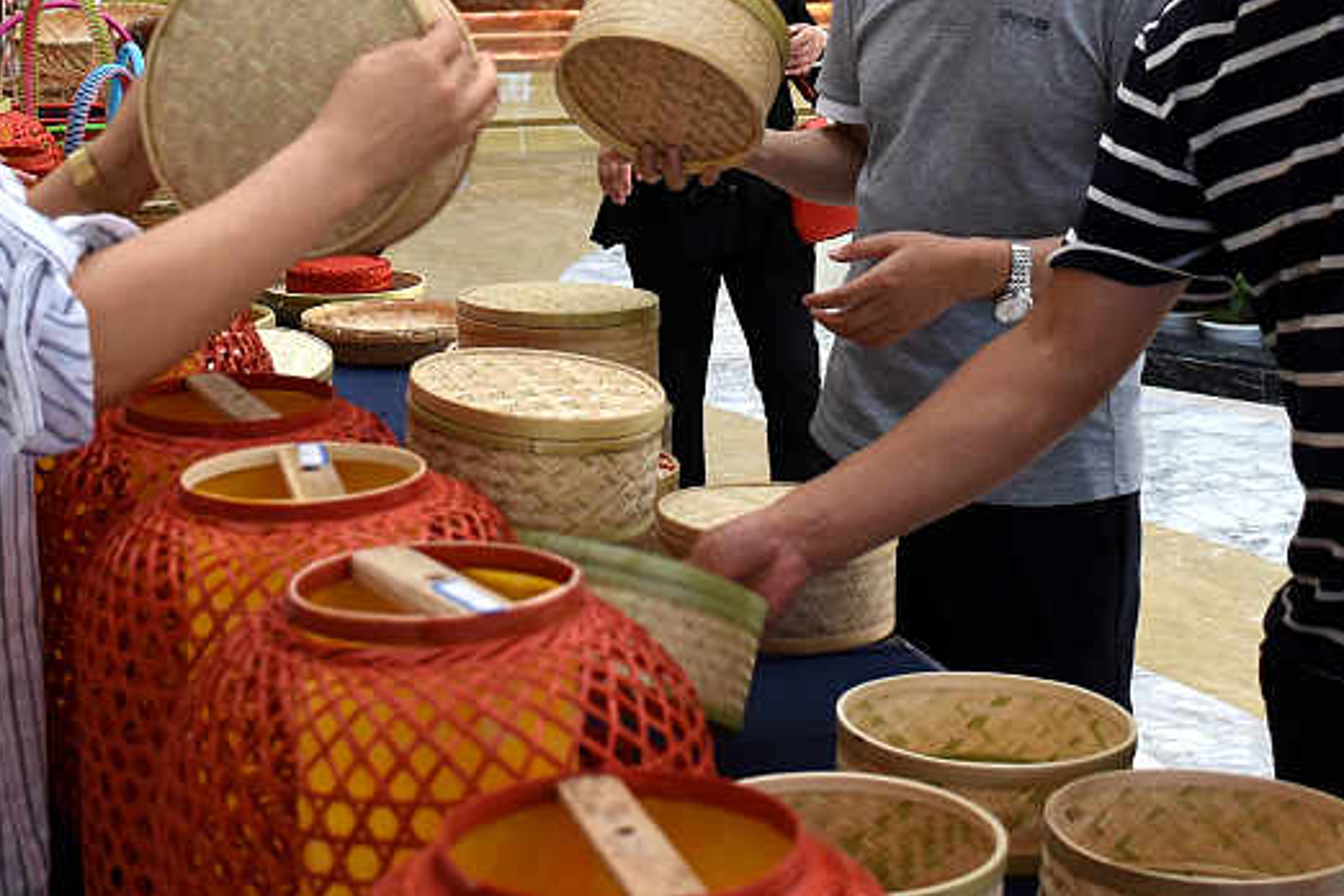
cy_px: 0
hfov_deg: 29.2
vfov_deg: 19.2
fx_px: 2576
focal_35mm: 69
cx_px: 579
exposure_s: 1/200
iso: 400
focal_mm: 20
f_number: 3.5
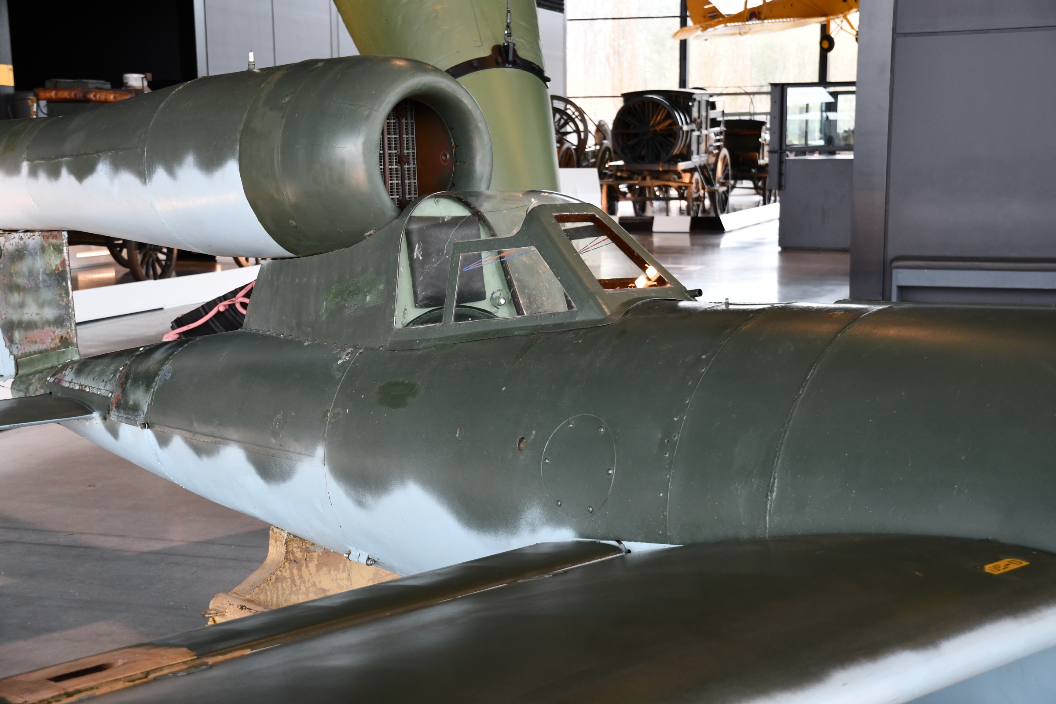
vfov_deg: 23.8
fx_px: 1672
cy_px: 352
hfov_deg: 35.1
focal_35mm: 57
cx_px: 528
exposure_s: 1/60
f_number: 4
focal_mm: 38
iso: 640
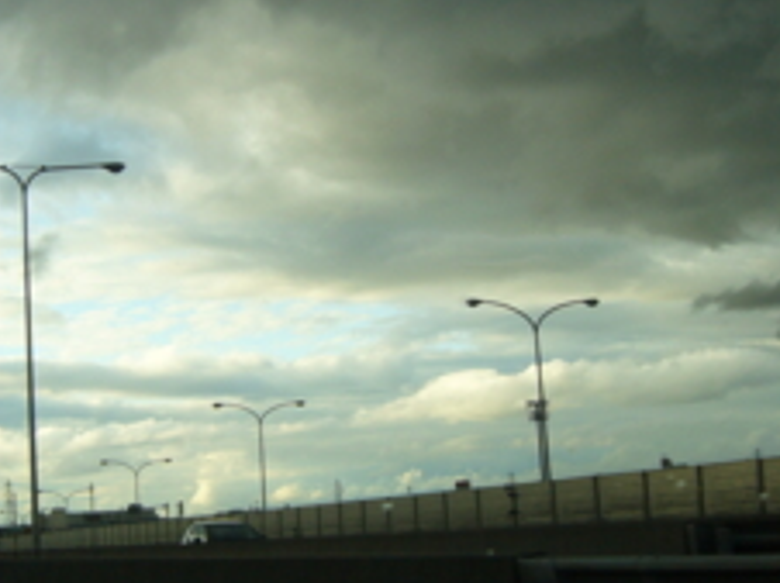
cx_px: 266
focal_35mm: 62
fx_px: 1396
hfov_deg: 31.0
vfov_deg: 23.6
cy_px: 266
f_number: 2.8
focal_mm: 5.8
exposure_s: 1/400
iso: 80
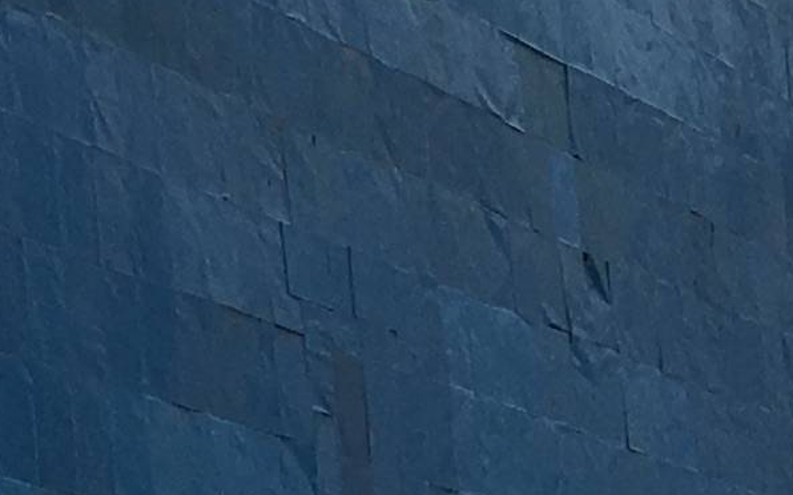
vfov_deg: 6.2
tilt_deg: +19.6
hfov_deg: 9.9
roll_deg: +2.2
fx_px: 4494
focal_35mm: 208
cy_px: -257
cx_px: -190
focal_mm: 4.15
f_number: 2.2
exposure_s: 1/884
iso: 25
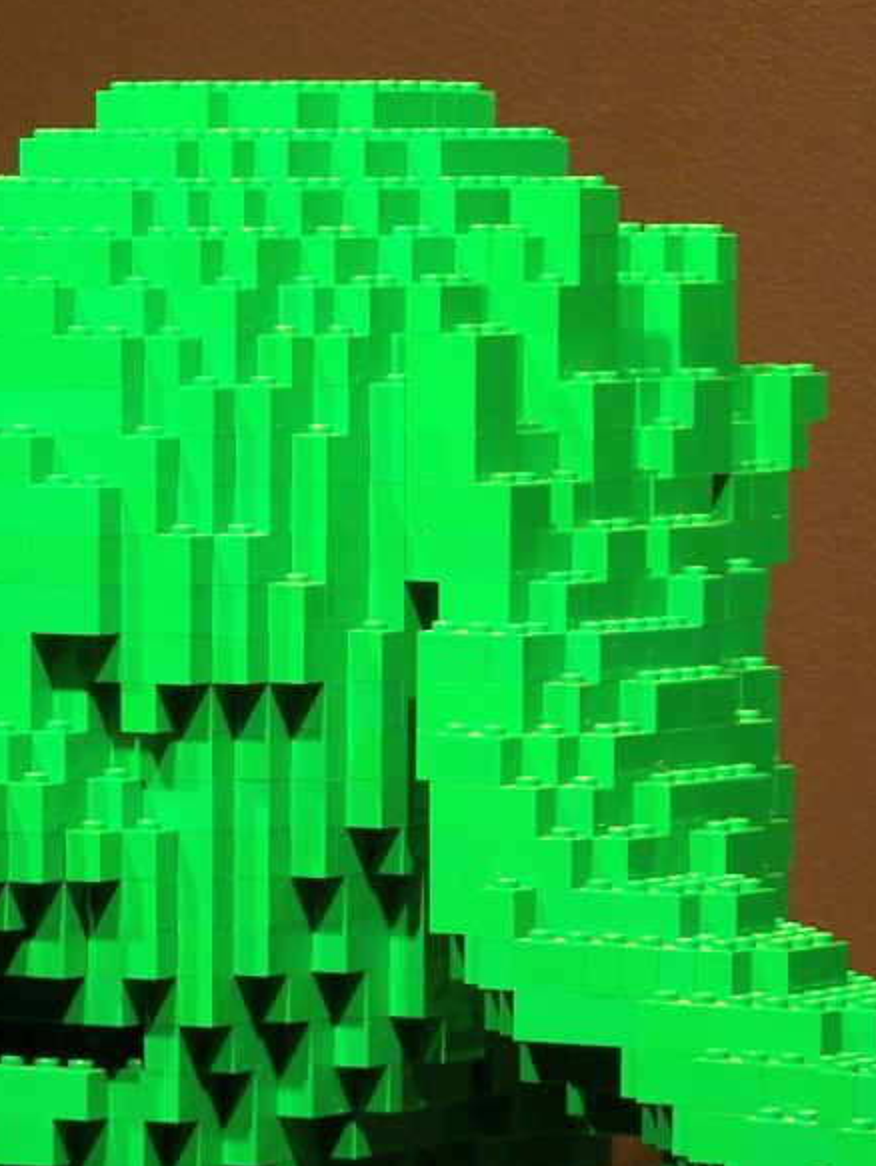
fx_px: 8224
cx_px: 276
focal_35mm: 244
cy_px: 760
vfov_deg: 8.1
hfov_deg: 6.1
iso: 80
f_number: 3.2
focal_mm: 23.1
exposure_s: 1/6
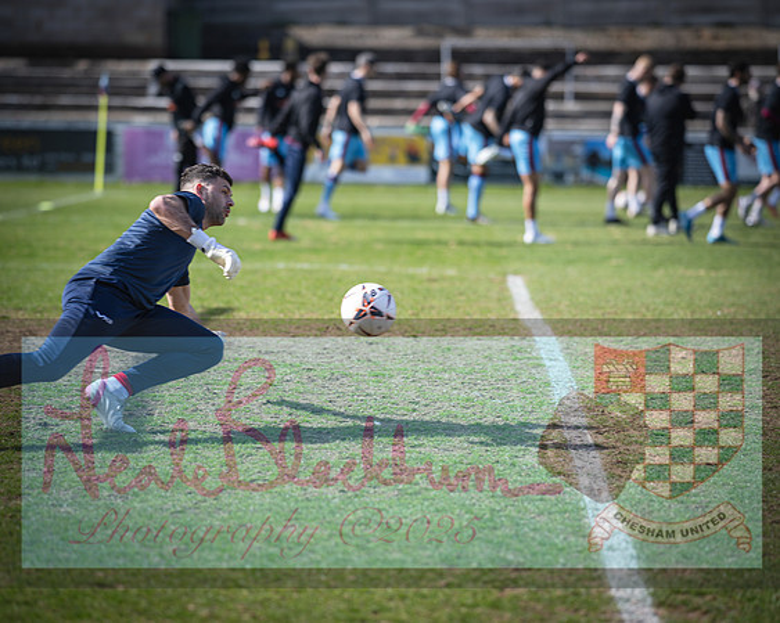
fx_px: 3509
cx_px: 365
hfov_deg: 12.7
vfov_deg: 10.2
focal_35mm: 152
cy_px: 312
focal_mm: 135
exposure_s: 1/800
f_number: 2.1
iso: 32
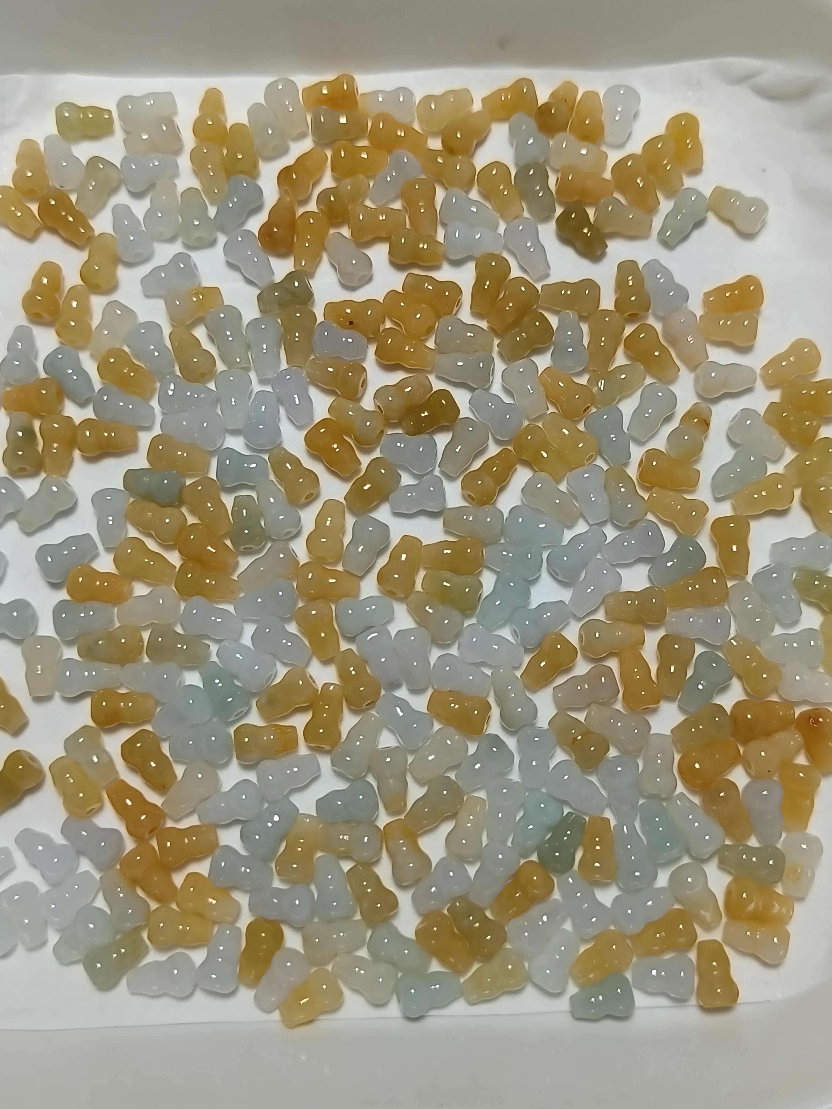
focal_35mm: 37
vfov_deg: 50.1
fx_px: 1186
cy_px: 554
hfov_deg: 38.7
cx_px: 416
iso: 187
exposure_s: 1/100
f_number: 1.9
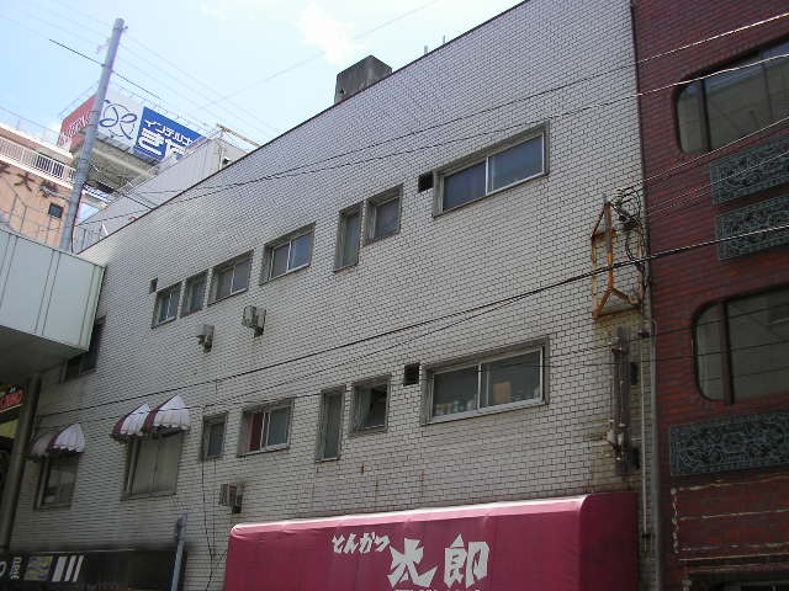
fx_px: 866
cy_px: 296
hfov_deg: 49.0
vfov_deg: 37.7
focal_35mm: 38
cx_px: 394
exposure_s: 1/404
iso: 71
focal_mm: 5.8
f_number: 4.1
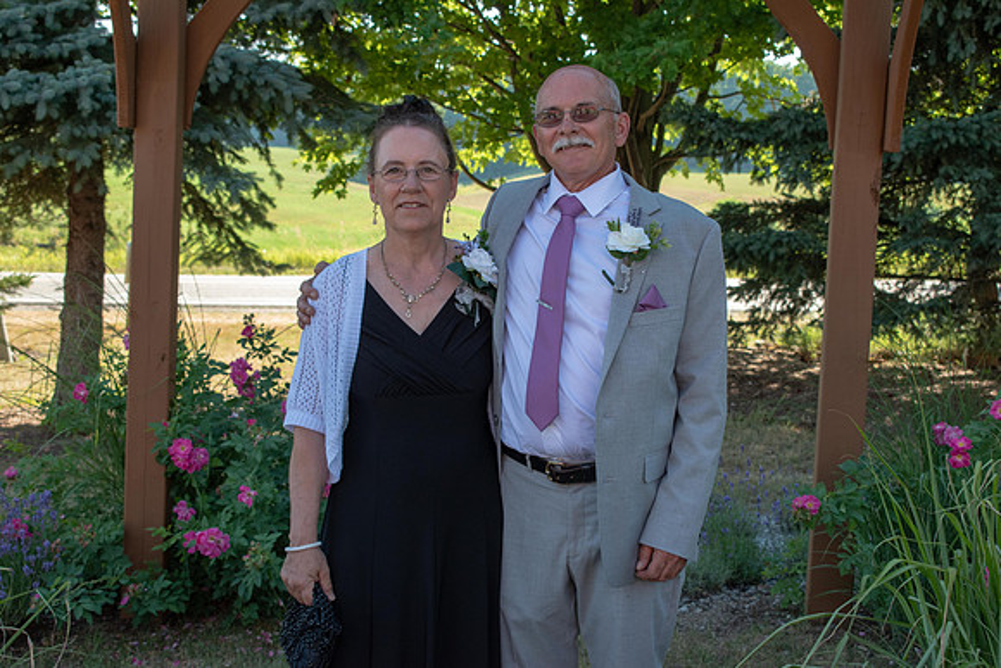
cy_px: 334
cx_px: 500
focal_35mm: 63
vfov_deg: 21.6
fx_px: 1752
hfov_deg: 31.9
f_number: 8
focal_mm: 42
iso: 400
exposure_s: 1/250
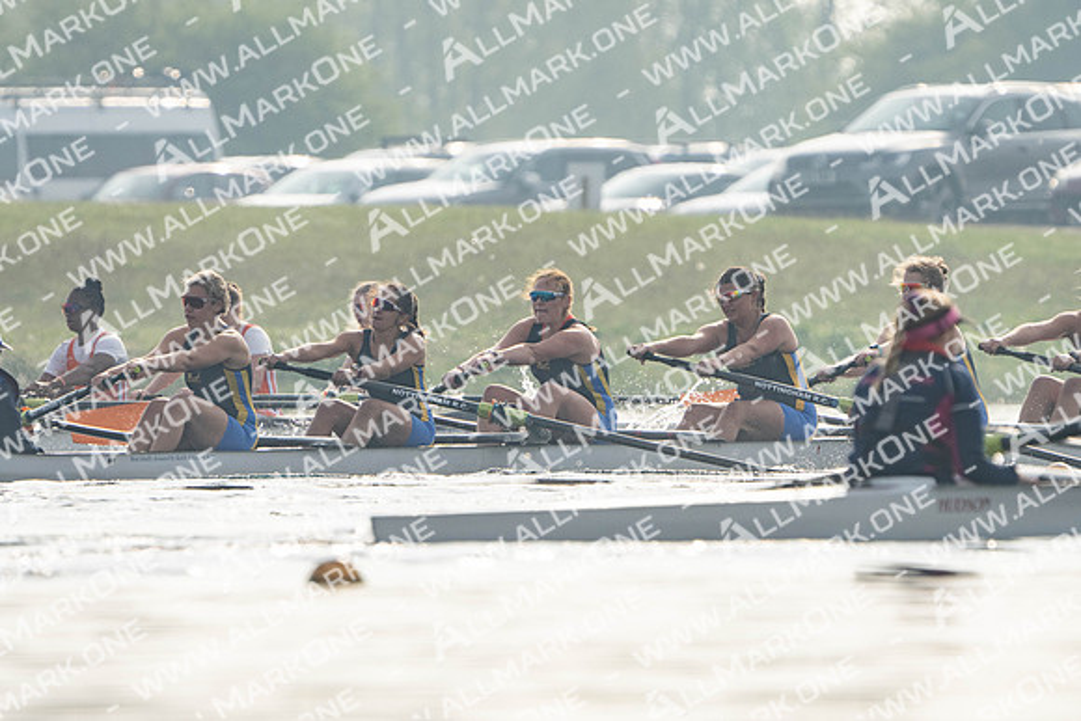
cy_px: 360
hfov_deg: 2.3
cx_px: 540
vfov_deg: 1.5
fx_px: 27030
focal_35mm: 900
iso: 400
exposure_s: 1/1600
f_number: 8
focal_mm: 600
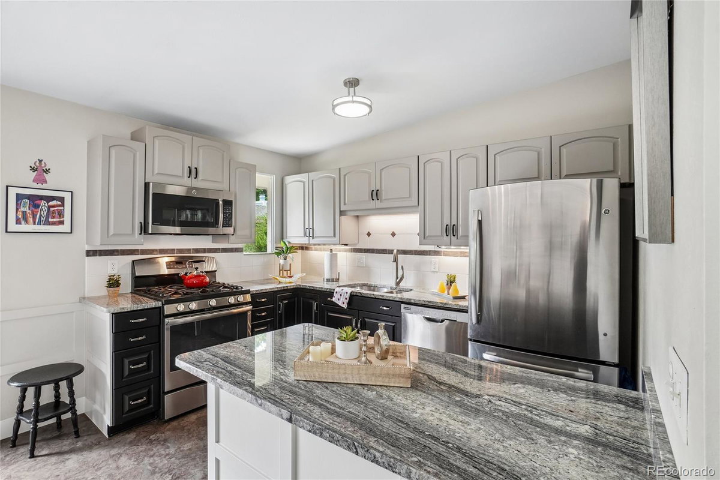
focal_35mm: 16
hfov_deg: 95.0
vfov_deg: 72.1
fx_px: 330
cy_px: 240
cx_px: 360
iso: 400
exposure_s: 1/15
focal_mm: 11
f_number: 8
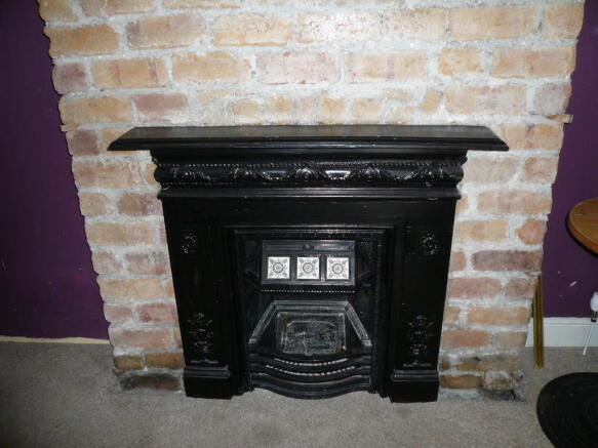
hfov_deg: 63.5
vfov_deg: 49.7
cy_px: 224
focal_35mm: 28
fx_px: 484
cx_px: 299
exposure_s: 1/30
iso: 160
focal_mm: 4.6
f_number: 2.8
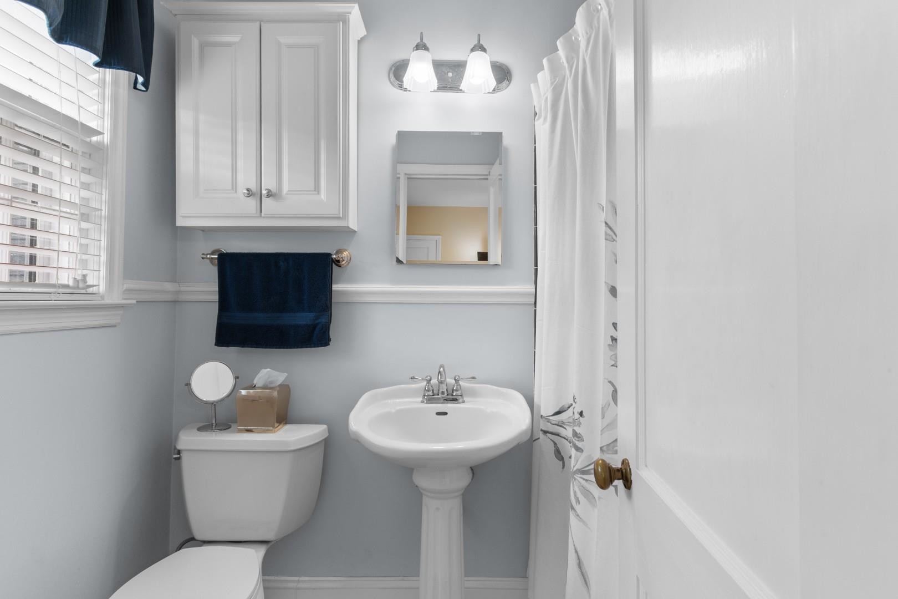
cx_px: 449
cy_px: 300
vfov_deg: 67.4
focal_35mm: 18
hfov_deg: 90.0
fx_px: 449
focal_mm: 12
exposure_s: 1/10
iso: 100
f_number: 4.8
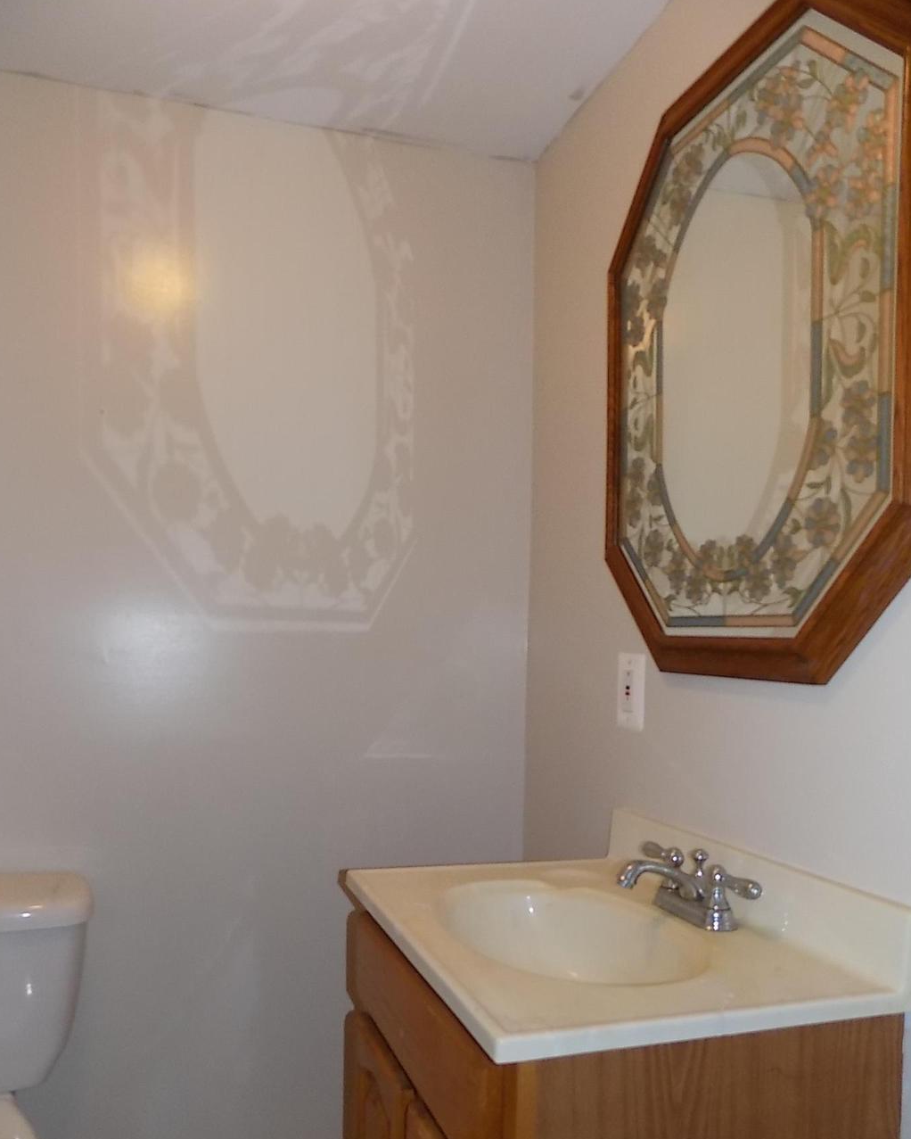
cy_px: 660
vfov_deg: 63.7
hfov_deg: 53.1
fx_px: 910
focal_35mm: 27
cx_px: 403
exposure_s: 1/30
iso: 200
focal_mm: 4
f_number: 3.1
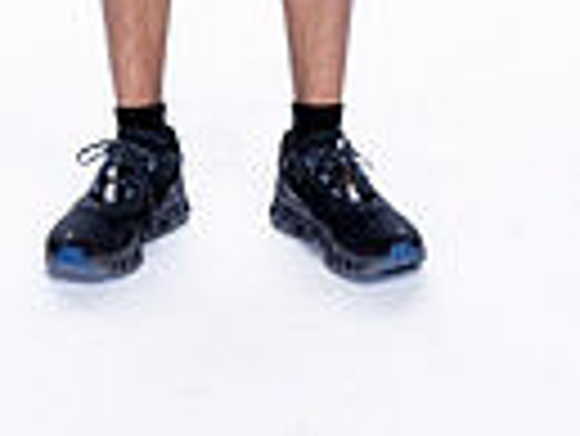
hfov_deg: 9.5
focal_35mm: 208
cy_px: -548
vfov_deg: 6.8
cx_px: 166
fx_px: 3488
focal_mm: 62
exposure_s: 1/250
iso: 100
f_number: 5.6
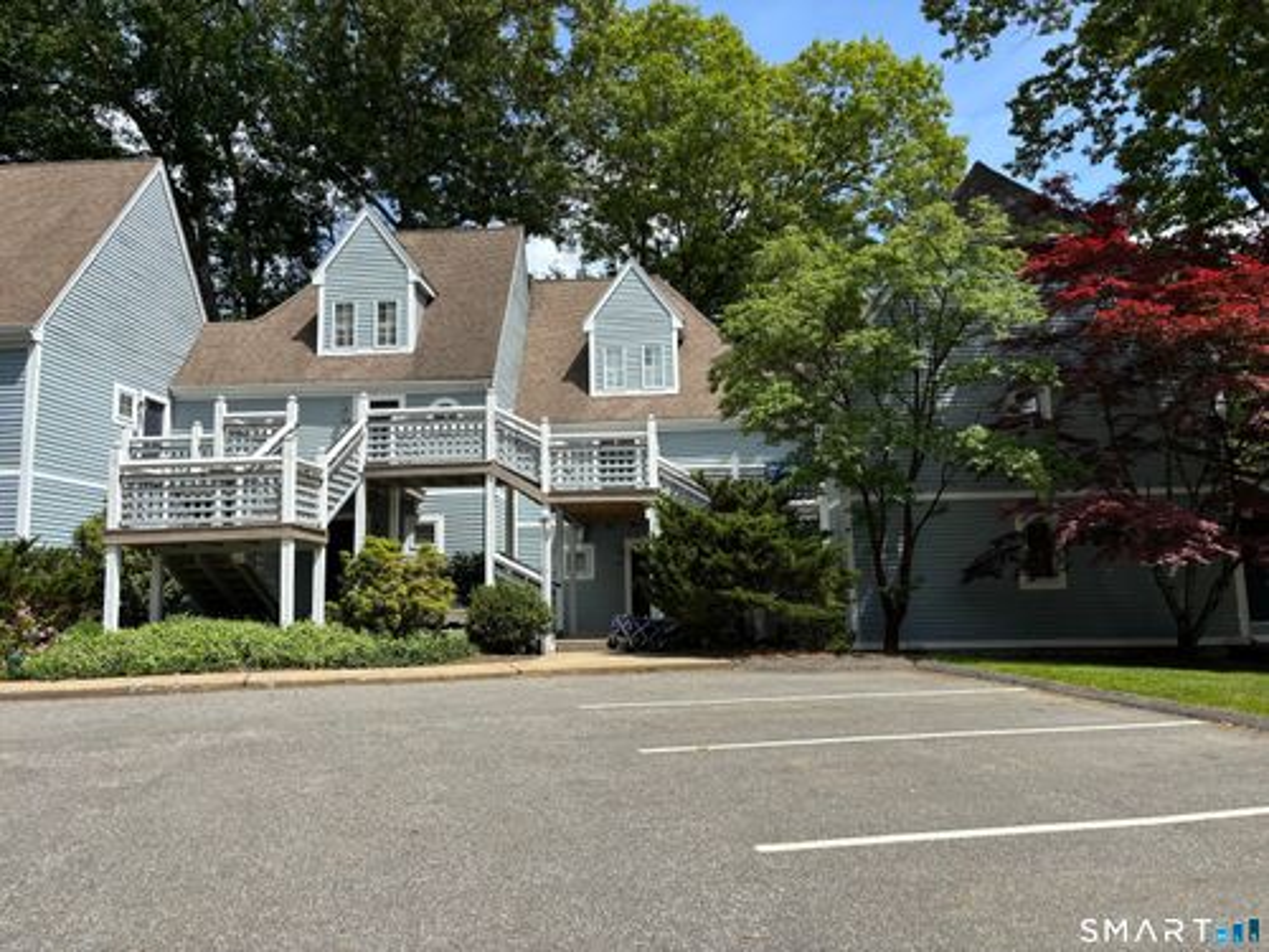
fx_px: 953
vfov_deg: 53.1
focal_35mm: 26
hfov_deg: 67.3
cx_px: 634
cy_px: 476
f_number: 1.6
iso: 50
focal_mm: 5.96
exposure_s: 1/2857
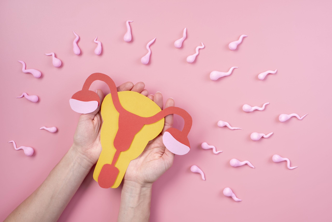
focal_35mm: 50
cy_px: 111
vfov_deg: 27.0
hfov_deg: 39.6
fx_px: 461
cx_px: 166
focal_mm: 50
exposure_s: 1/100
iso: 250
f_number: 5.6
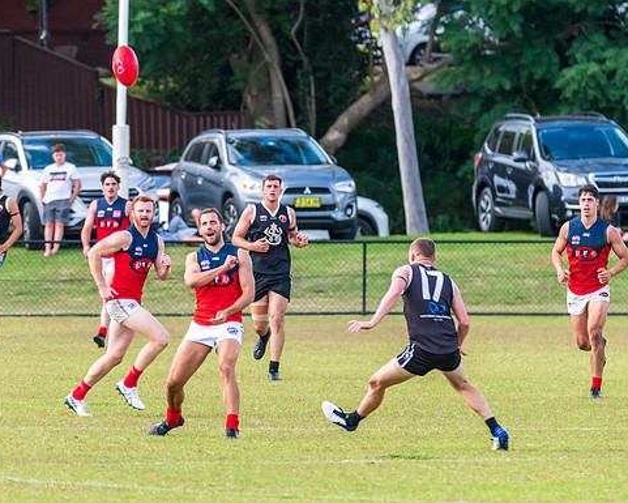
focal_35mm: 575
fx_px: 10689
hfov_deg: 3.4
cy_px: 217
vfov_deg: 2.7
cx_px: 287
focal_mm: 380
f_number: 6
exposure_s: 1/1250
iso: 800
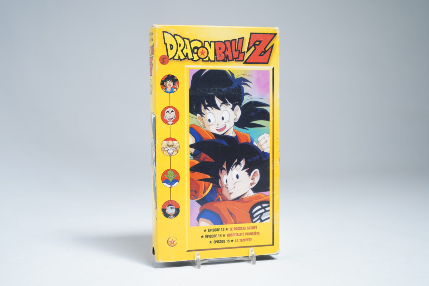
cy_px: 143
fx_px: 548
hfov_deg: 42.7
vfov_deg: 29.2
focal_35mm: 46
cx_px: 214
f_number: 4.5
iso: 160
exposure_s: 1/10
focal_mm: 46
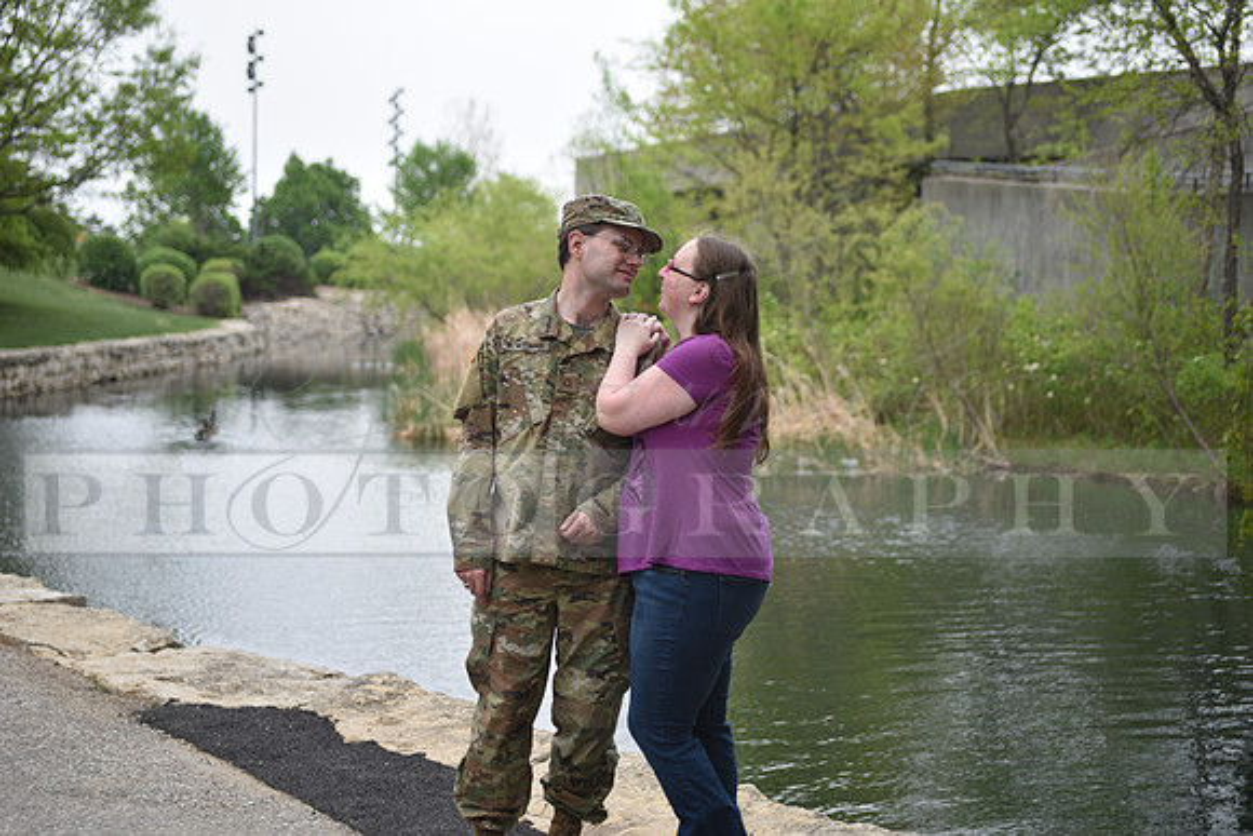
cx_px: 626
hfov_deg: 28.8
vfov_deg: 19.5
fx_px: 2437
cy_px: 418
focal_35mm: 70
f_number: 3.2
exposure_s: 1/160
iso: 200
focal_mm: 70
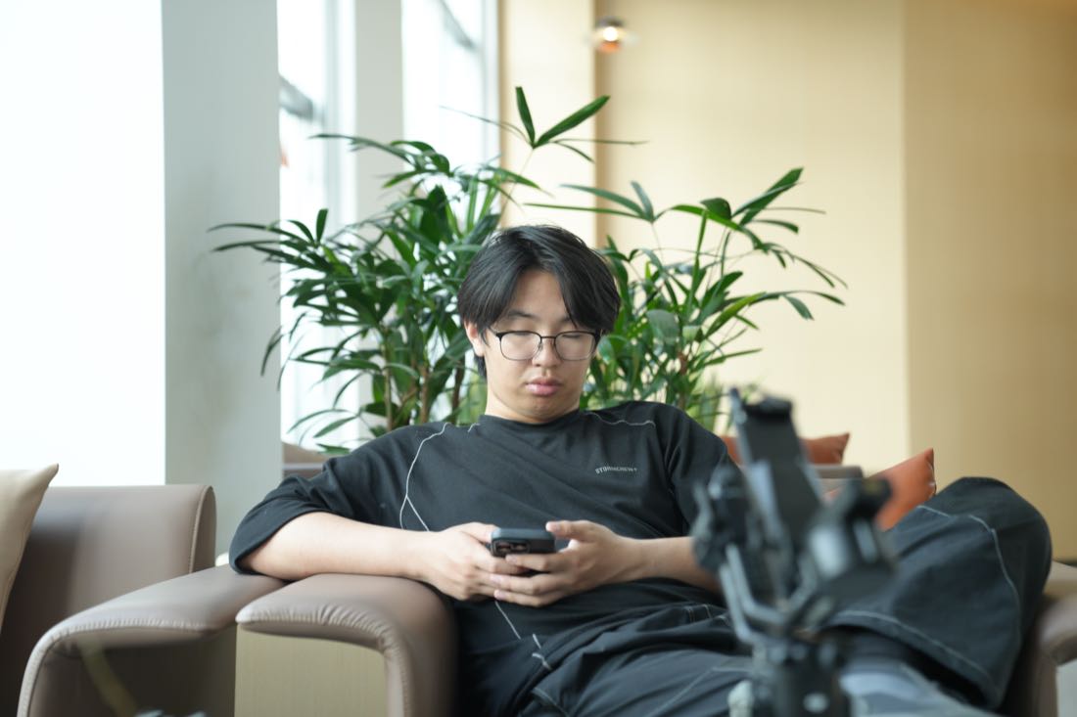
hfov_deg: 35.6
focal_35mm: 56
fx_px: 1675
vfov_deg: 24.2
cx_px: 538
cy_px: 358
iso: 500
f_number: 2.8
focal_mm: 56
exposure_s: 1/125
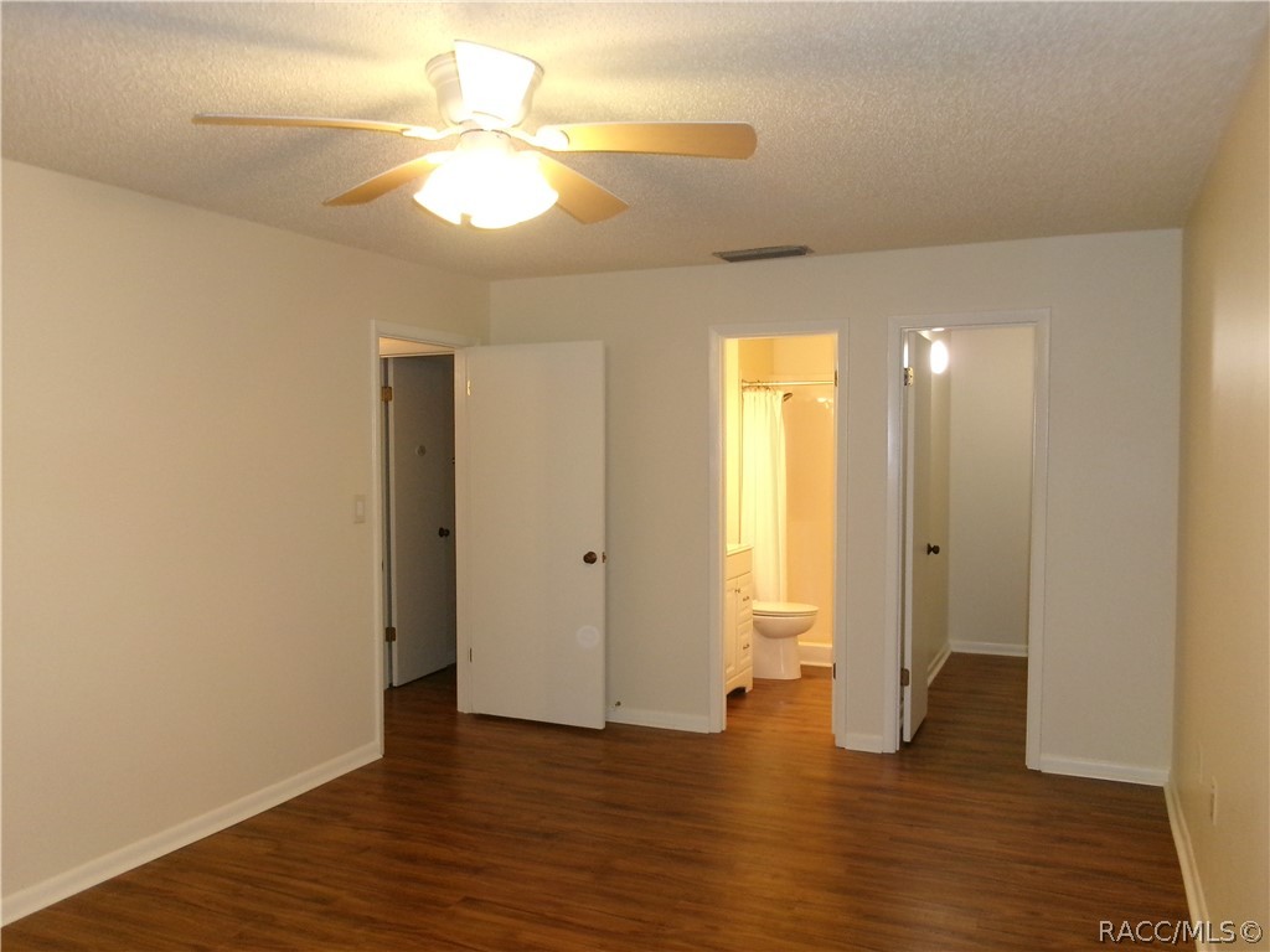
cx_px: 635
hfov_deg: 63.4
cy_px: 476
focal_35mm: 28
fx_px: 1027
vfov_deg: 49.7
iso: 400
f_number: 3.9
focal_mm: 5.1
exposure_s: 1/34
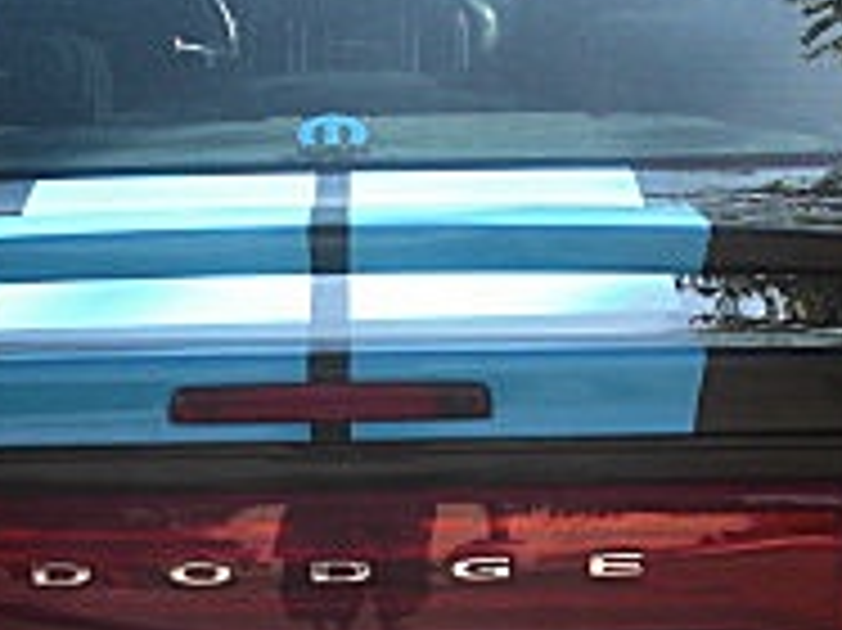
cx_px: 329
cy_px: 396
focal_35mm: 123
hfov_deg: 16.0
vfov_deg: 12.0
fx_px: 2990
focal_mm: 6.3
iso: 50
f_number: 2.8
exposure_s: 1/200
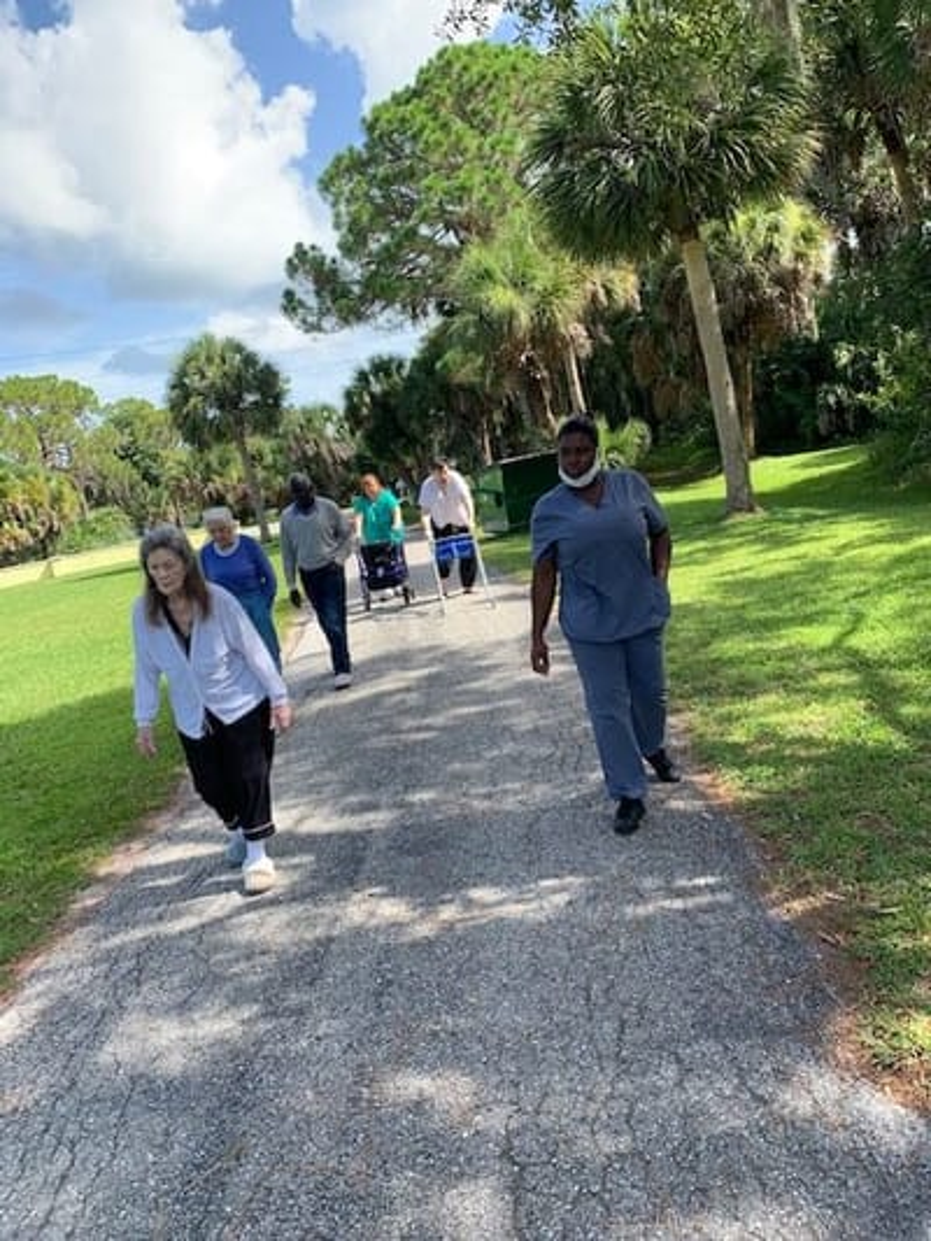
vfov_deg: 67.3
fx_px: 932
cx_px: 466
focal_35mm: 26
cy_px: 620
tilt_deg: -11.6
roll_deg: +13.3
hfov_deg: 53.1
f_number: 1.8
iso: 25
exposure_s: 1/543
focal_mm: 4.25
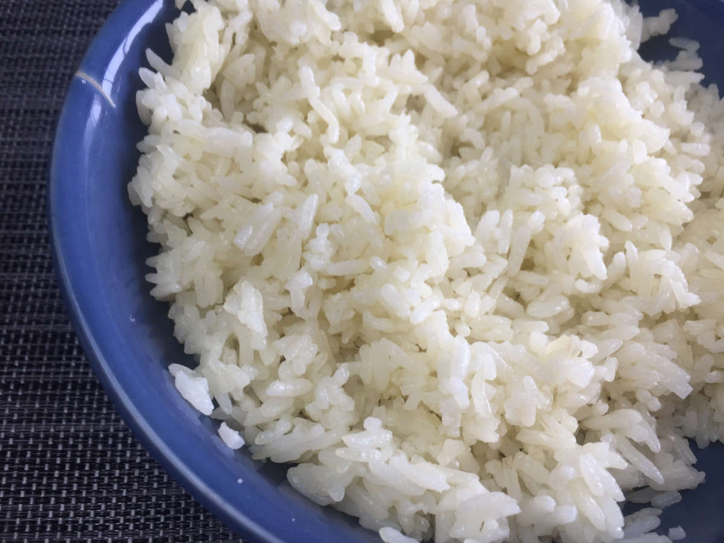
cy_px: 272
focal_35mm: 29
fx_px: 607
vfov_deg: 48.2
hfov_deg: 61.7
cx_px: 362
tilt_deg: -59.8
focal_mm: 4.15
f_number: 2.2
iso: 32
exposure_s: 1/100
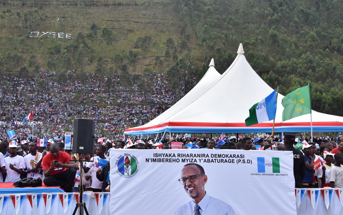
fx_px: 458
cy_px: 126
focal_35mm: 49
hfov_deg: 41.0
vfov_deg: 26.3
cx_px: 163
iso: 500
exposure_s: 1/1000
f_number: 6.3
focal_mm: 40
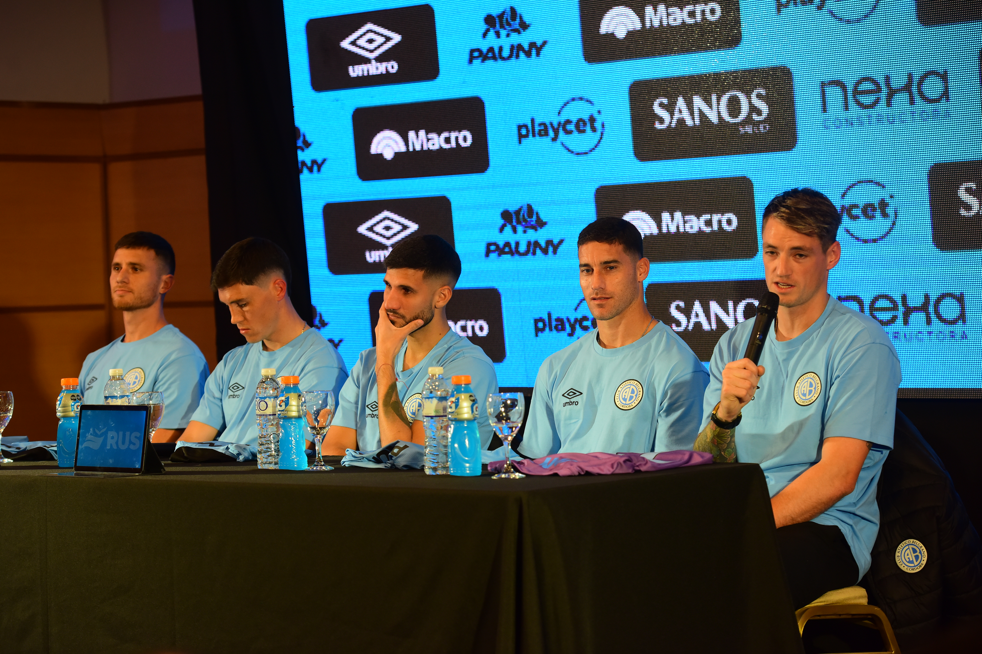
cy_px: 327
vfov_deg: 13.0
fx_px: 2864
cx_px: 491
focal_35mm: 105
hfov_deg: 19.5
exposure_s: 1/125
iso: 1250
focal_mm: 105
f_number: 4.5
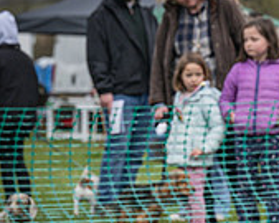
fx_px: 2410
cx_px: 435
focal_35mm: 292
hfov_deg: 6.5
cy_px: 248
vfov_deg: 5.3
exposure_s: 1/2500
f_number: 4
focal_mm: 78
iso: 400
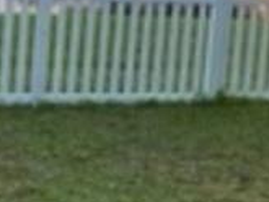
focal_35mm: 97
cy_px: -33
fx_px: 754
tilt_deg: -7.3
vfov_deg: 14.8
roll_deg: -4.7
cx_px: 141
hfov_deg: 20.2
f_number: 1.78
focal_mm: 6.86
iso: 64
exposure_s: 1/121
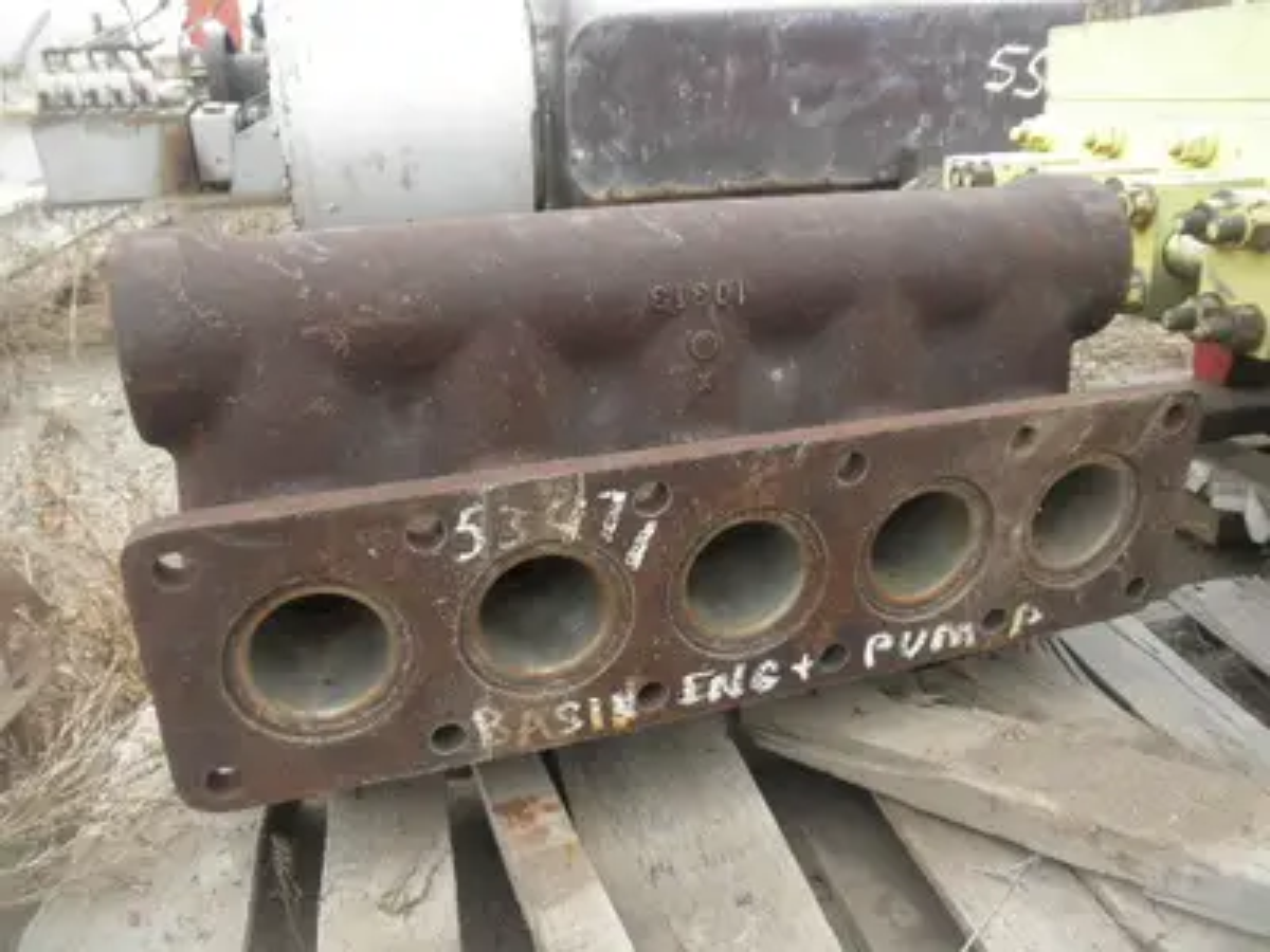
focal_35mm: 28
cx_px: 635
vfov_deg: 49.7
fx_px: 1027
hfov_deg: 63.4
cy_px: 476
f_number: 3
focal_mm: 5
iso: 64
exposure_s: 1/80
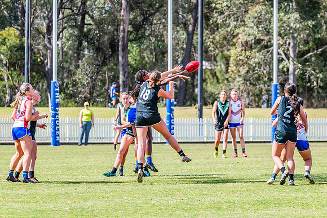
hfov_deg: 7.5
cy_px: 103
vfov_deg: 5.0
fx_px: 2499
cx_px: 160
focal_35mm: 275
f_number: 8
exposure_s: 1/1250
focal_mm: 250
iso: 800
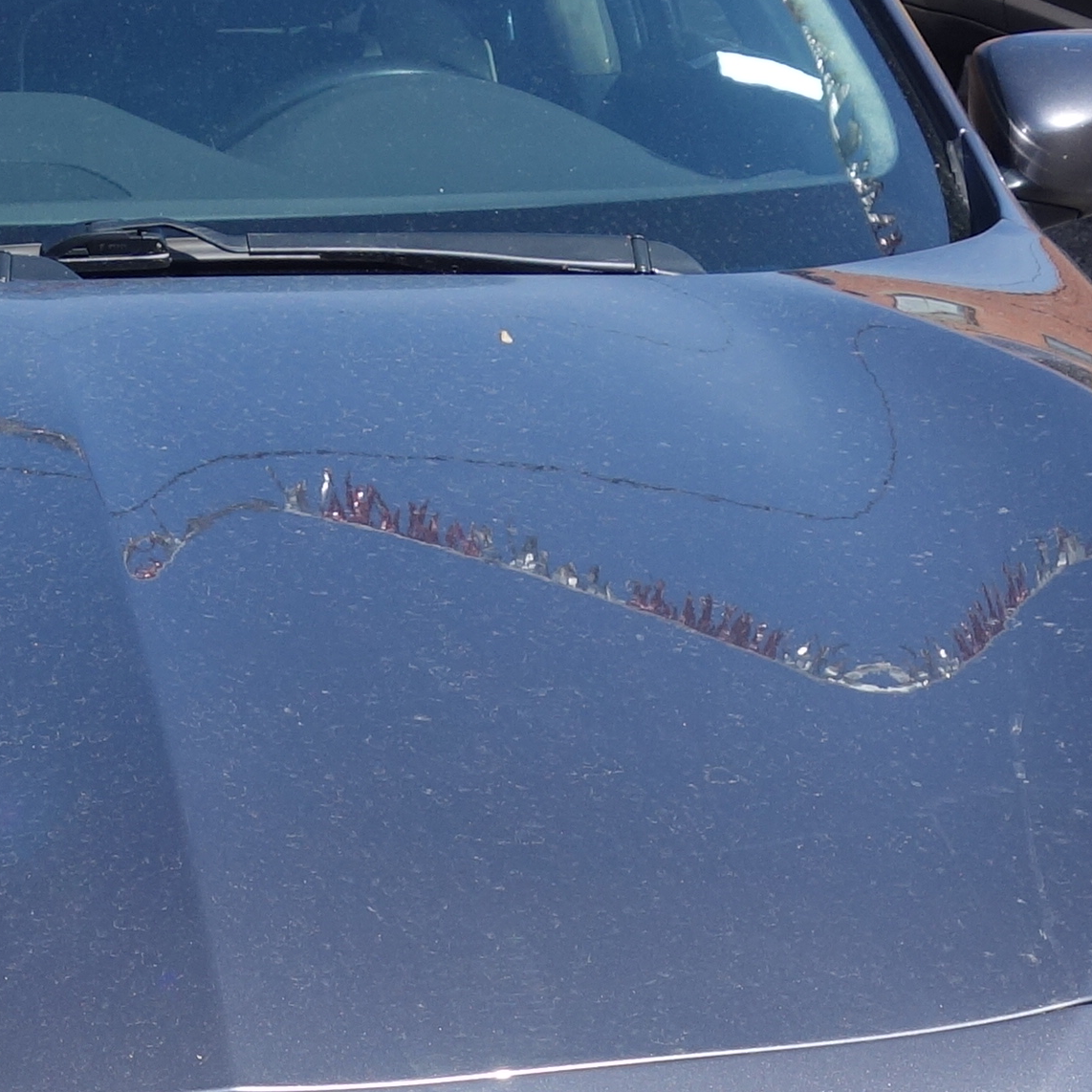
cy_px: 1067
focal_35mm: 114
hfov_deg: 15.2
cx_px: 248
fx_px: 4069
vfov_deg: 15.0
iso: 125
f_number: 5.6
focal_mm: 10.4
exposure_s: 1/320
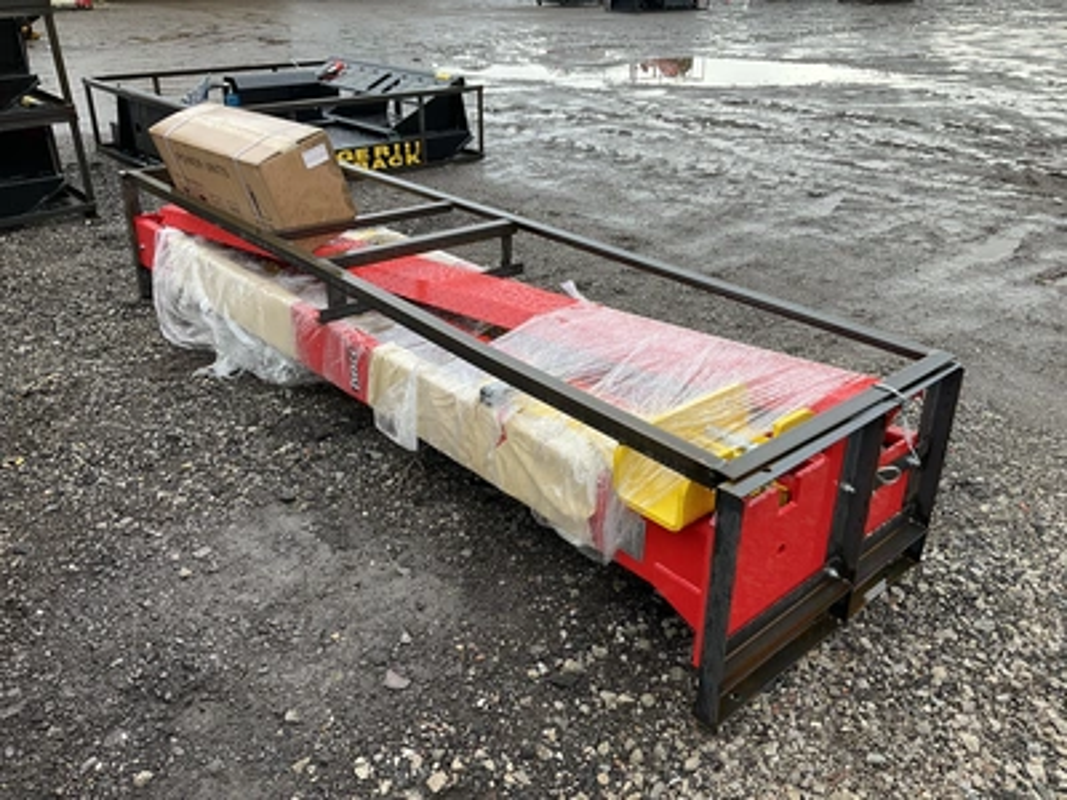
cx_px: 534
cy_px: 400
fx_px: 894
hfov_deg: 61.7
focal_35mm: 29
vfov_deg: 48.2
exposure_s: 1/188
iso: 20
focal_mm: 3
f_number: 1.8
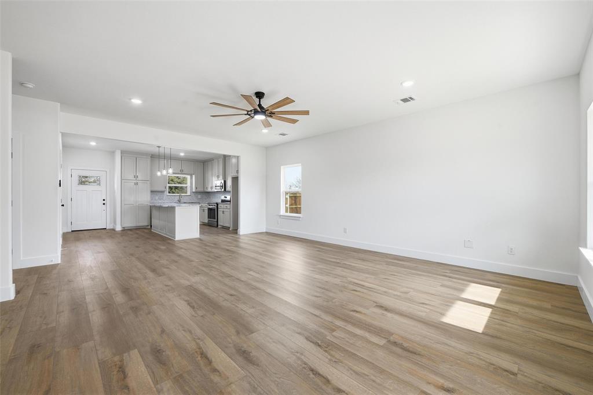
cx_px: 296
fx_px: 231
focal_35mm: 14
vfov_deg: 81.2
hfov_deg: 104.3
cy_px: 198
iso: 100
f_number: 9
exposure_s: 1/160
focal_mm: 14
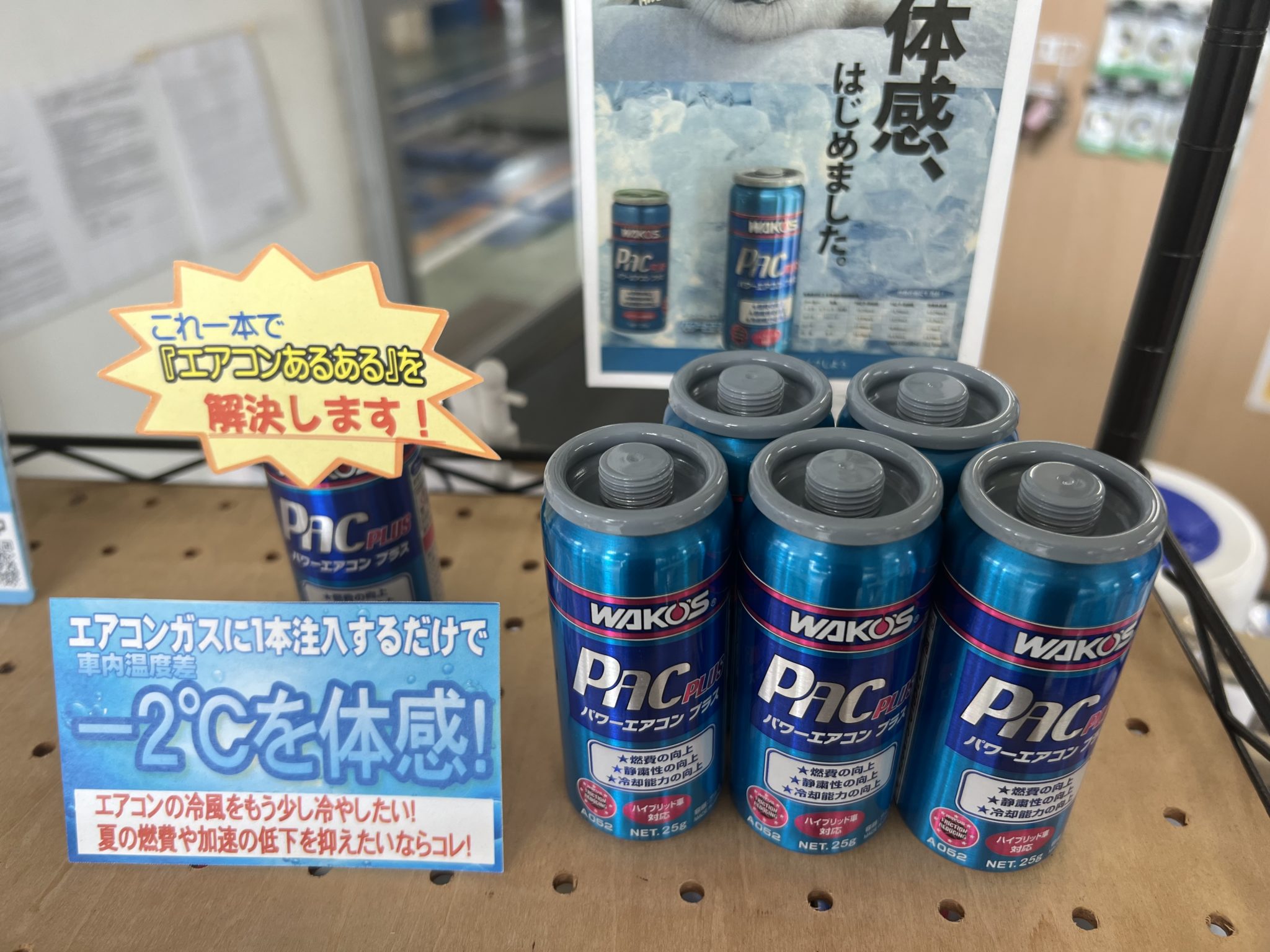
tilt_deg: -34.1
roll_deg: +1.6
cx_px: 635
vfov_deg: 53.1
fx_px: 954
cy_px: 476
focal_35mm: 26
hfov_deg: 67.3
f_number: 1.5
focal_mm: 5.7
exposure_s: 1/120
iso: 50
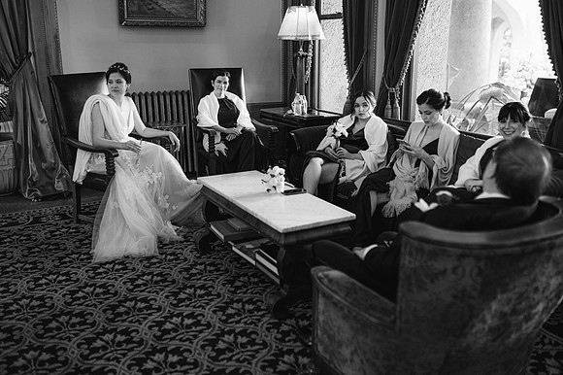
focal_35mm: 35
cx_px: 282
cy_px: 188
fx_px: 547
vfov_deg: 37.8
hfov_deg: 54.5
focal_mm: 35
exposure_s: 1/125
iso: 1100
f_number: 2
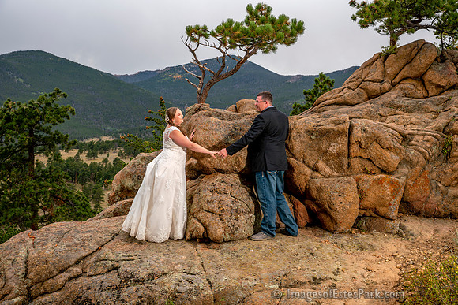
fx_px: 636
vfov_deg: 27.0
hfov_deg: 39.6
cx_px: 229
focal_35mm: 50
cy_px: 152
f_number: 6.3
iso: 100
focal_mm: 50
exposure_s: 1/60
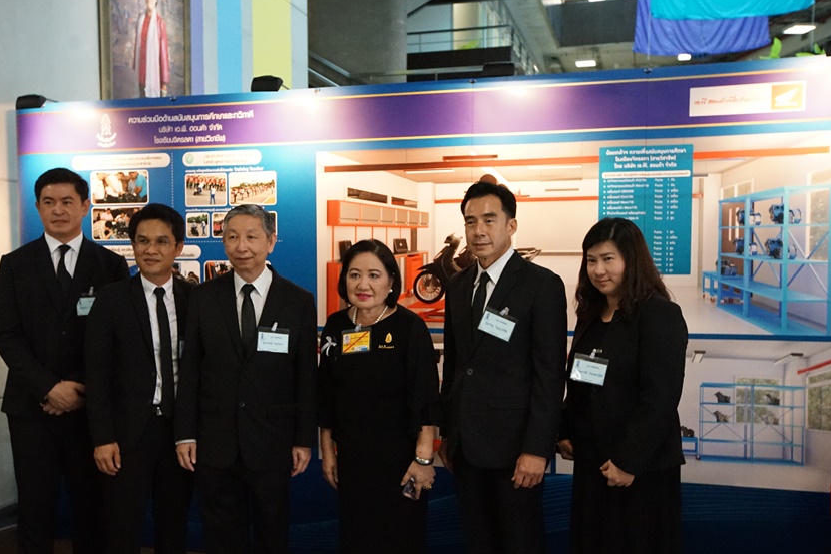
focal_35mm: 41
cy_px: 320
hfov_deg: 47.3
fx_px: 947
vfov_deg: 32.6
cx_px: 355
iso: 6400
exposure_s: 1/160
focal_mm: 34
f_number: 5.6
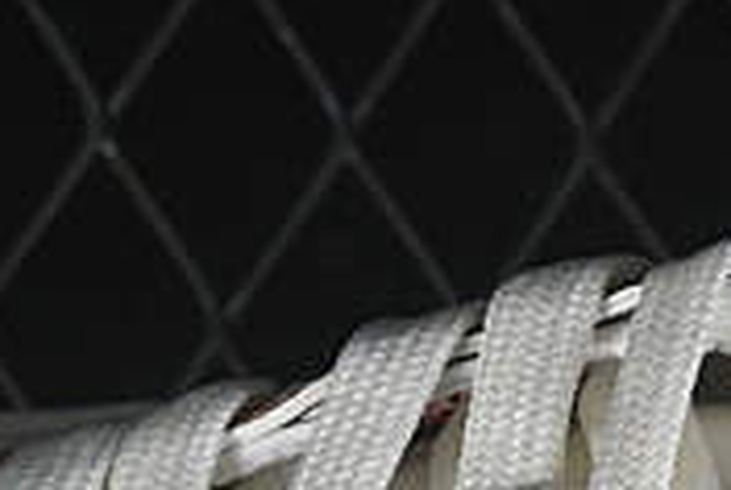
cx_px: 569
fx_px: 9336
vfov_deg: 3.0
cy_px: 1453
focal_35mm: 459
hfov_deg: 4.5
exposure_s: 1/80
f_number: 7.1
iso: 160
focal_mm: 50
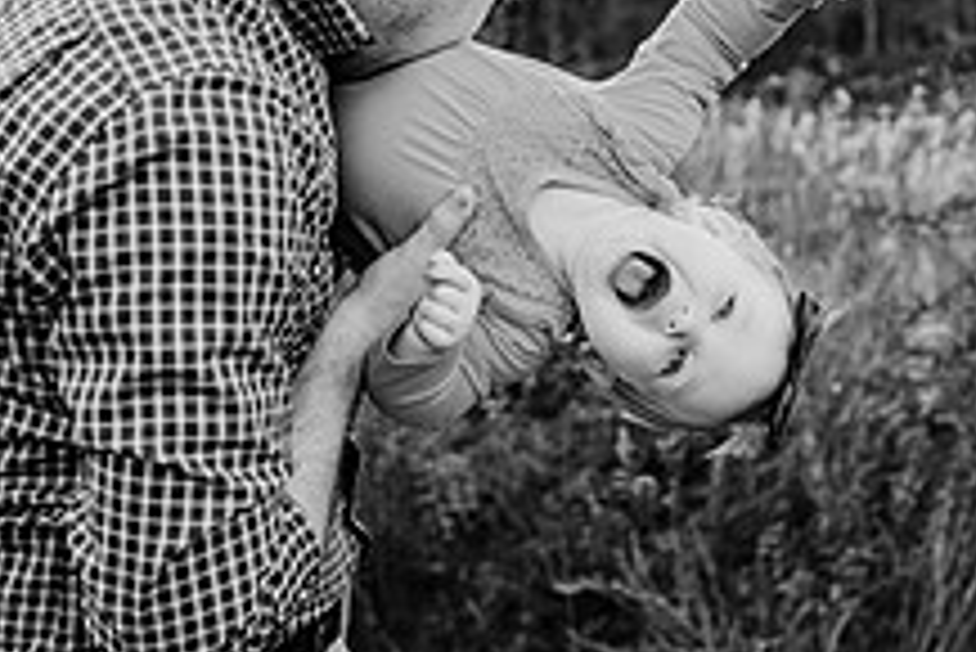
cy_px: 308
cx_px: 715
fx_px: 1736
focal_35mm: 64
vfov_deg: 21.3
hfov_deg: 30.9
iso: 100
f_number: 2.8
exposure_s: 1/250
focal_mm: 24
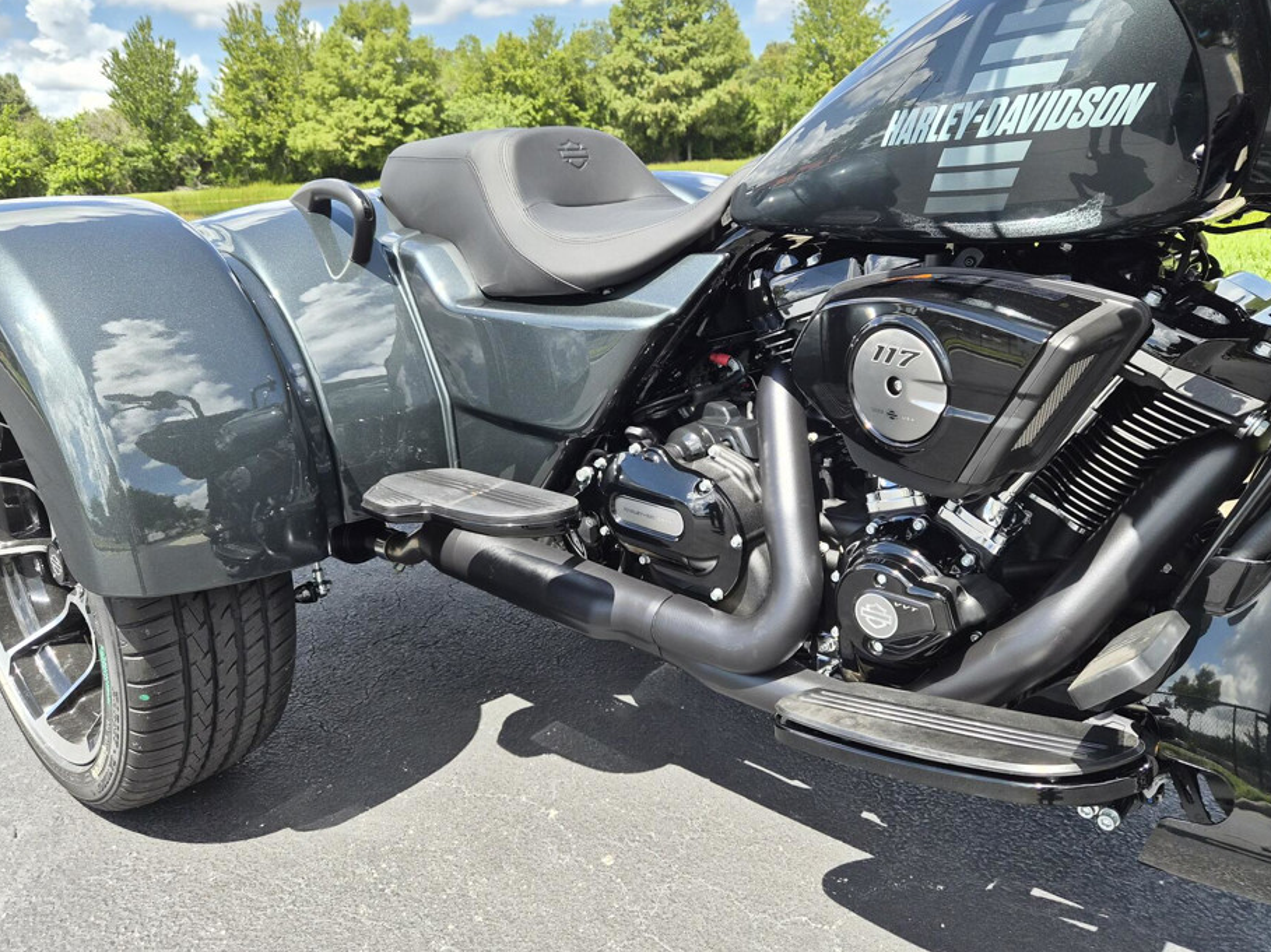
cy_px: 452
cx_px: 637
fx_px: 991
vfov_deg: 51.3
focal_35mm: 27
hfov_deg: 65.3
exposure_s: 1/2744
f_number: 1.8
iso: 80
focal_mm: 5.4
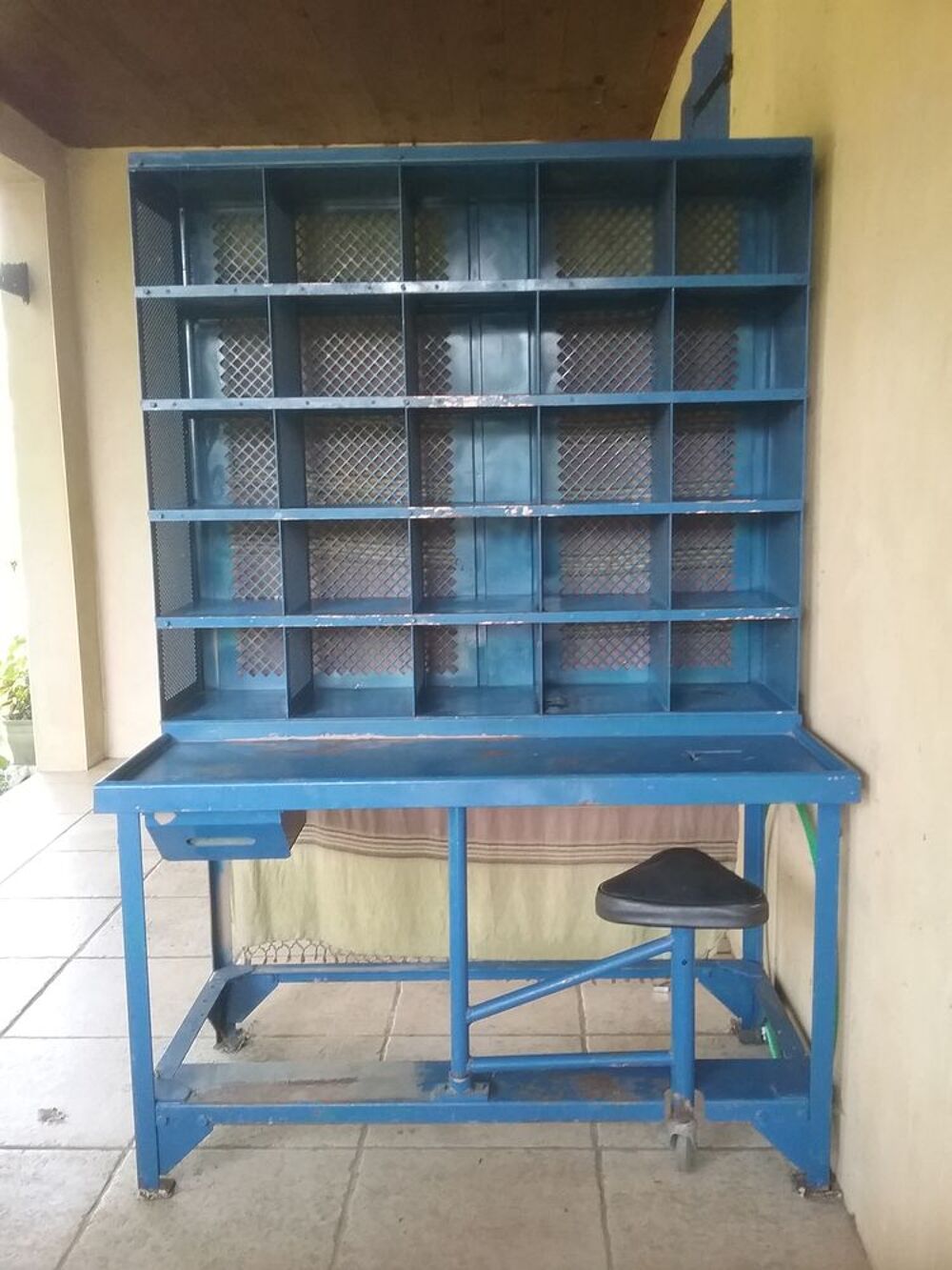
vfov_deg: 58.3
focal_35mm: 31
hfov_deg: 45.4
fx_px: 1137
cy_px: 635
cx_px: 476
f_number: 2.2
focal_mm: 3.3
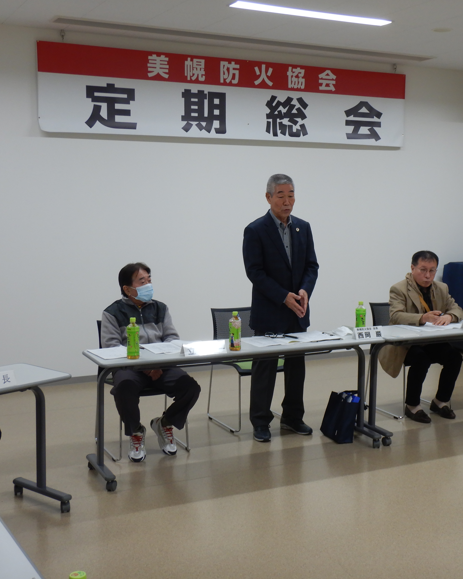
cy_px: 286
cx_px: 298
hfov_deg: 30.7
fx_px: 839
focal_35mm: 49
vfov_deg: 38.0
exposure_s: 1/30
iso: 140
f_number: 4.2
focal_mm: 6.6
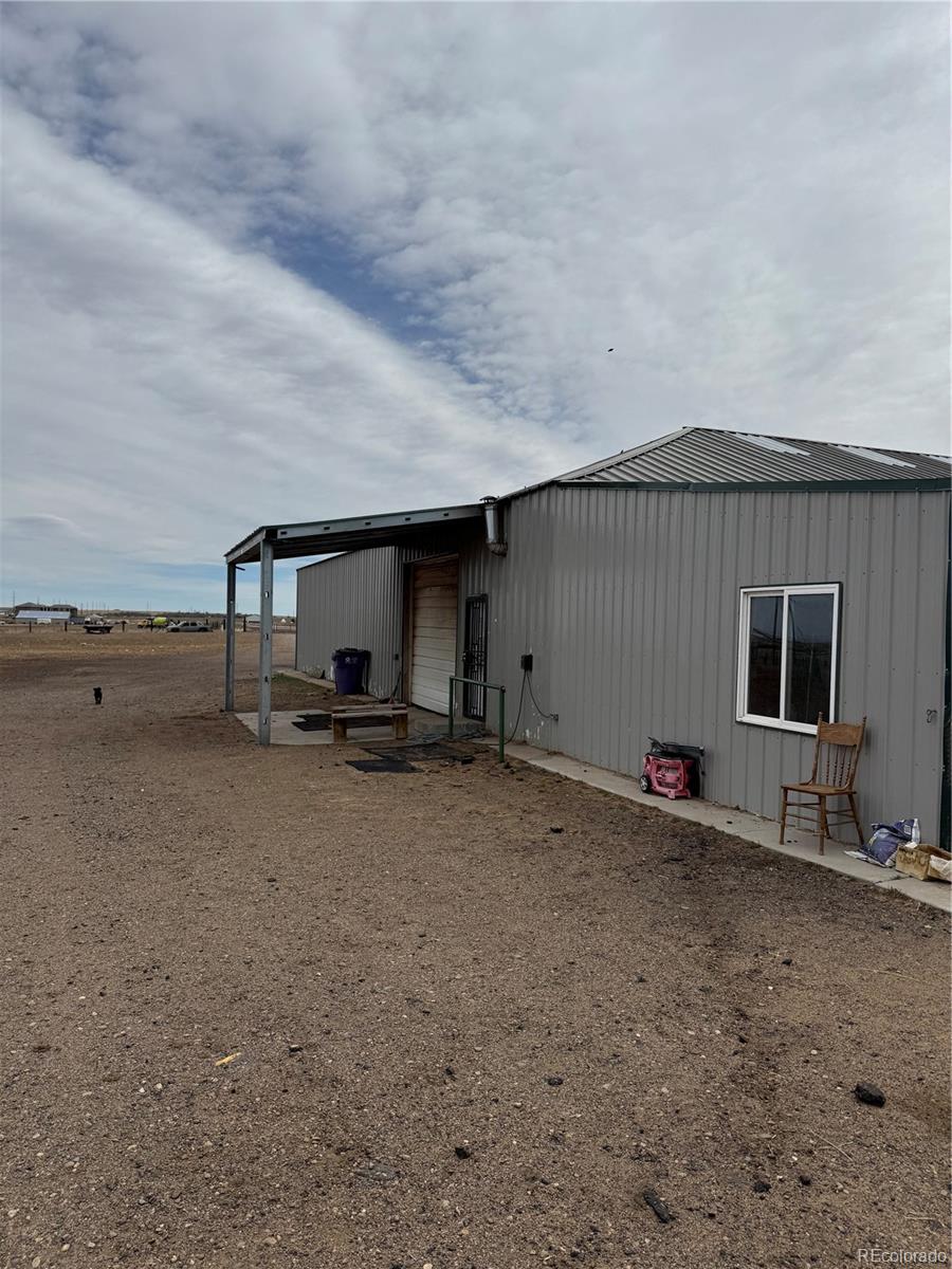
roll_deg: -0.5
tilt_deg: -0.1
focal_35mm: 24
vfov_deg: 71.6
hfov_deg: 56.8
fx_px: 880
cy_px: 634
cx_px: 476
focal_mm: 6.76
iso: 80
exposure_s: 1/10417
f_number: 1.78
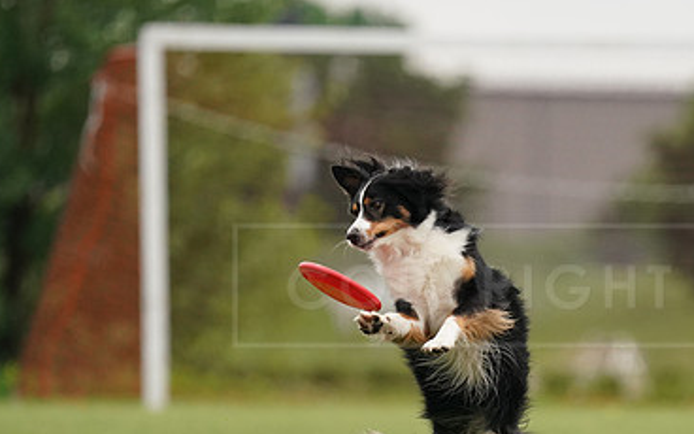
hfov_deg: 2.2
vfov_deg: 1.4
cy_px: 318
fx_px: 18214
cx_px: 413
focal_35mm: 963
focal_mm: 600
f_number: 6.3
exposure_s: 1/4000
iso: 2500
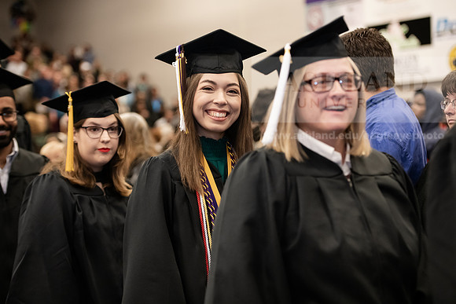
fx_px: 1090
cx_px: 228
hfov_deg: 23.6
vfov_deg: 15.9
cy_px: 152
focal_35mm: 86
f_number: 3.2
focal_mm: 86
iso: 2000
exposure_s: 1/200
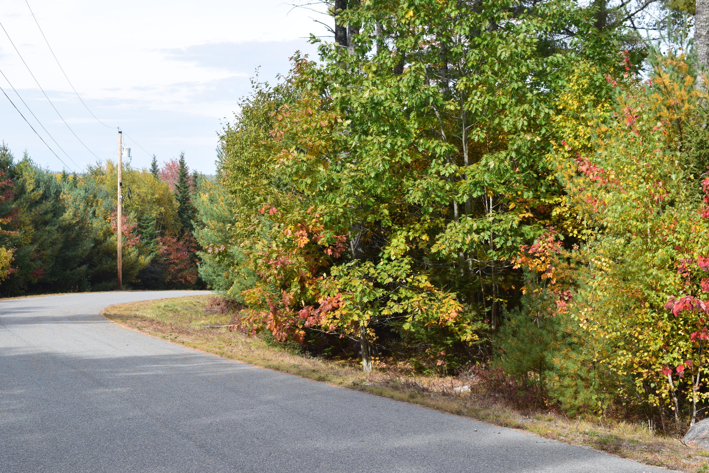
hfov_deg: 33.4
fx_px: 1182
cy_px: 236
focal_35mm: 60
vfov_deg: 22.6
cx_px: 354
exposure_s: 1/500
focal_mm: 40
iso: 400
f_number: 11
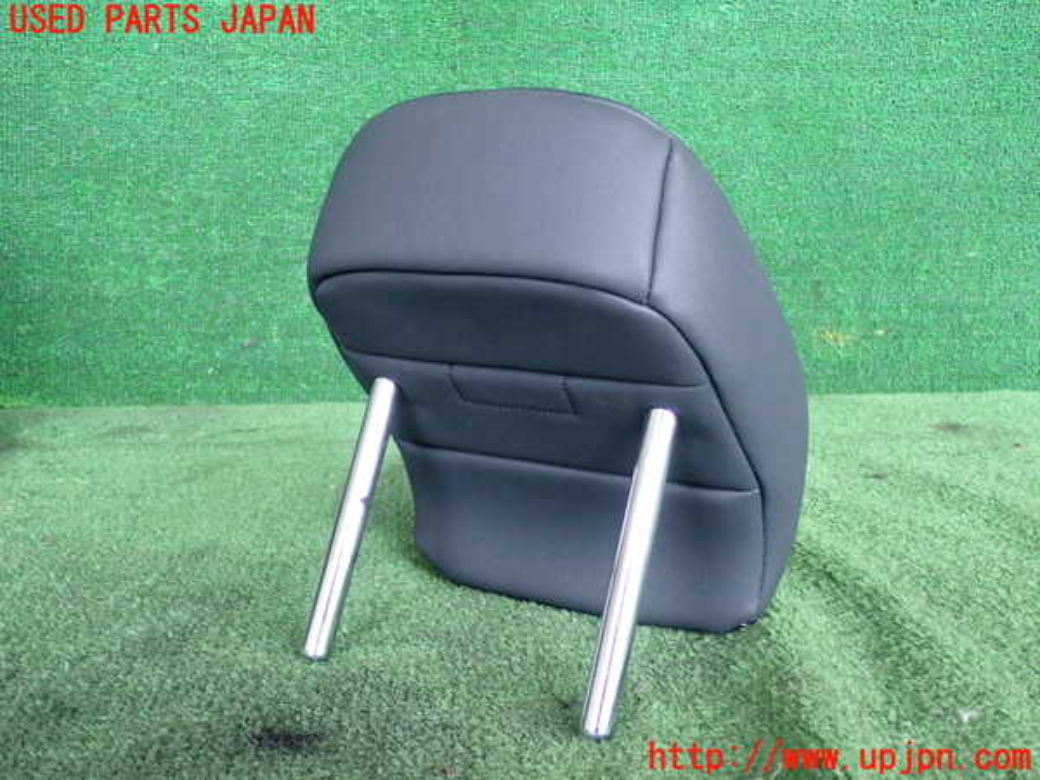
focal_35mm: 38
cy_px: 390
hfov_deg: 49.0
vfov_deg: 37.7
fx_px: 1142
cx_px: 520
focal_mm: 6.83
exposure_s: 1/125
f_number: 2.7
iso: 640
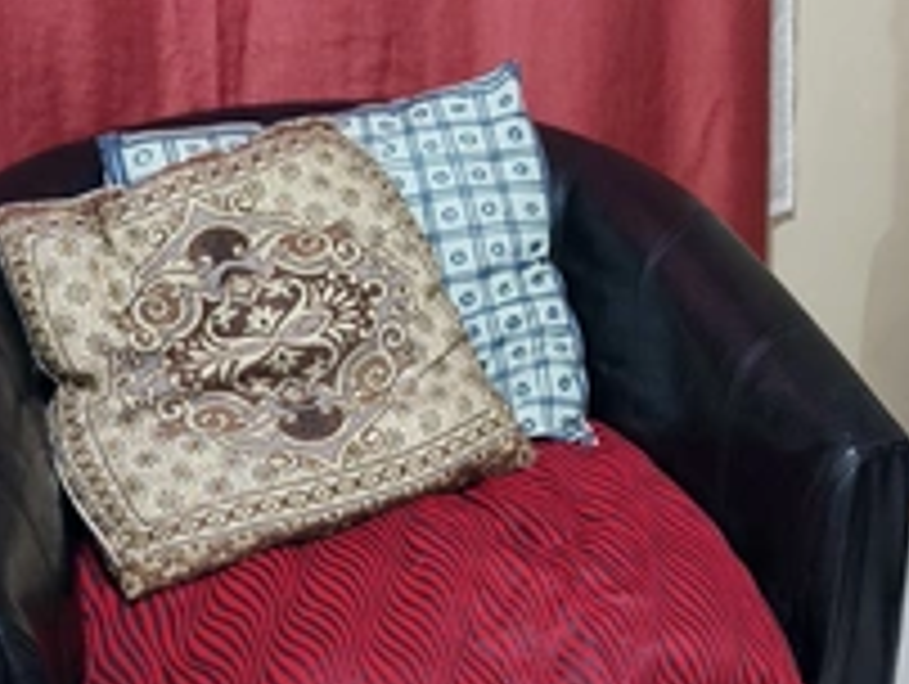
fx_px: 1315
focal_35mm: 50
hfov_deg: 37.6
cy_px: 184
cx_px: 621
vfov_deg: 28.8
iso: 1000
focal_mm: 5.35
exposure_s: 1/25
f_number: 1.7
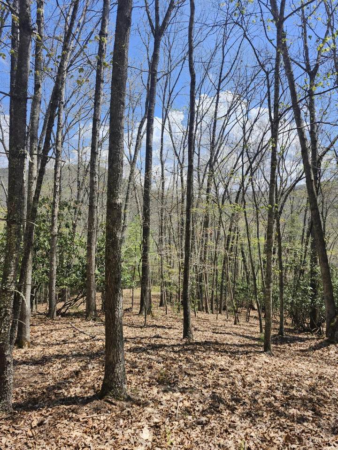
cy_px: 225
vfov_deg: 73.9
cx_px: 169
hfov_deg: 58.9
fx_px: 299
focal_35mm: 23
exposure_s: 1/978
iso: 25
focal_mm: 5.54
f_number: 1.8
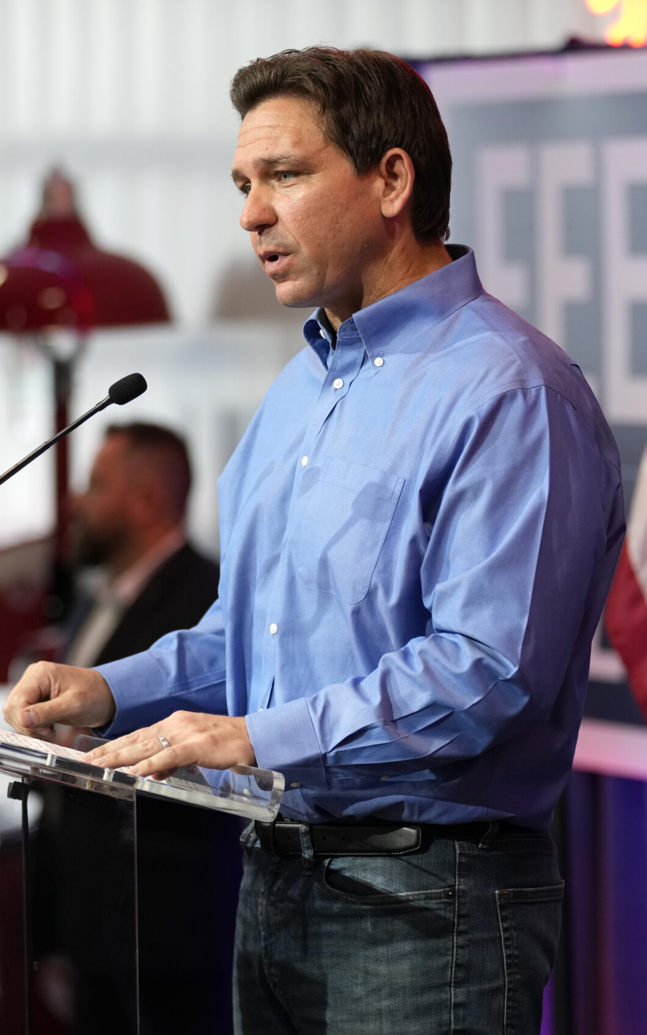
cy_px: 517
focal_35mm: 193
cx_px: 361
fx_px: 5443
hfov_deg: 6.8
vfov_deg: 10.9
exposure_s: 1/640
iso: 1250
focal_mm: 126
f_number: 2.8
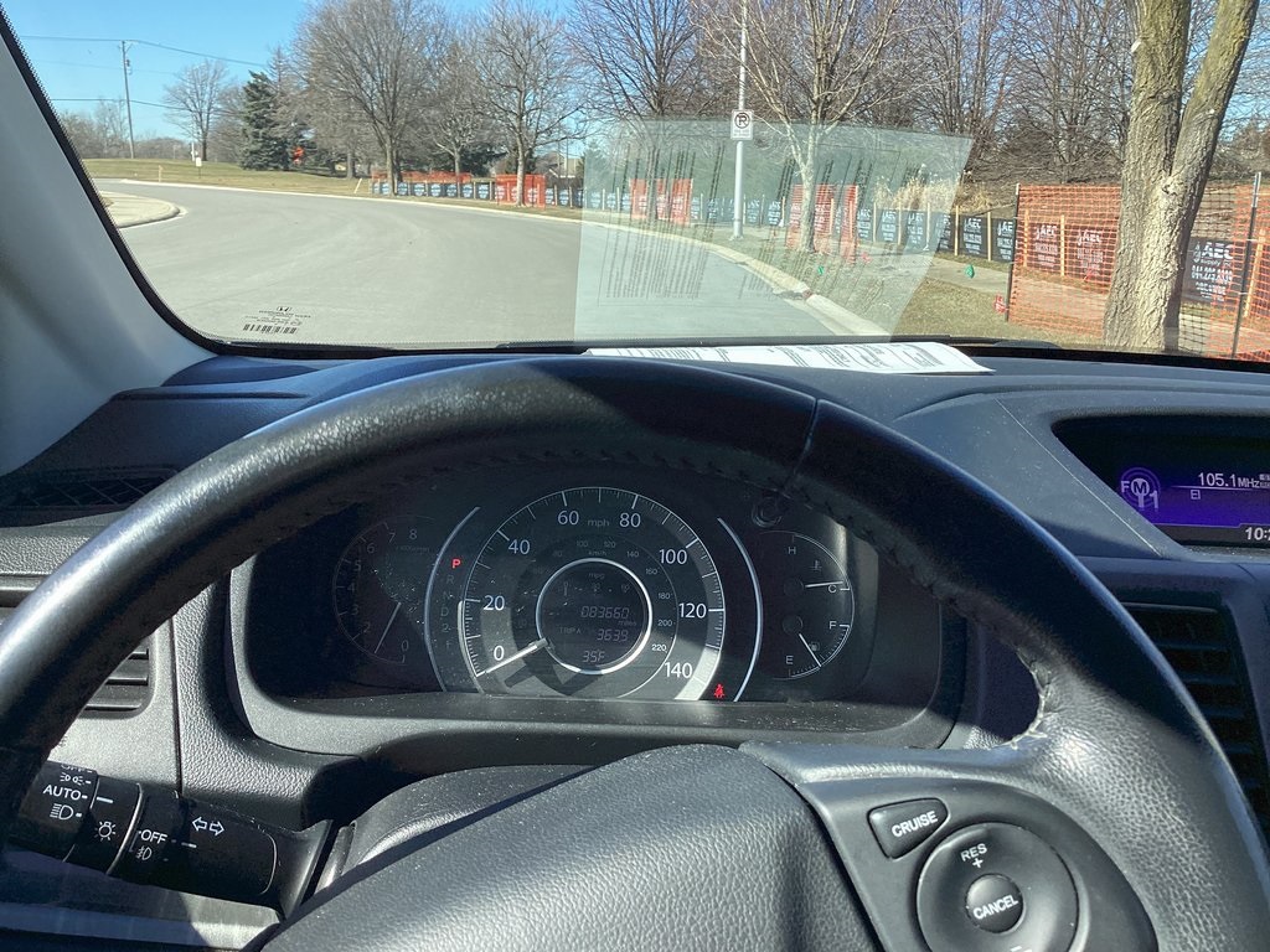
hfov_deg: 58.4
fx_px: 1137
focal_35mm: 31
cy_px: 476
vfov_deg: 45.4
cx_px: 635
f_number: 2.4
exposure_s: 1/696
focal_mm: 3.3
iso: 25
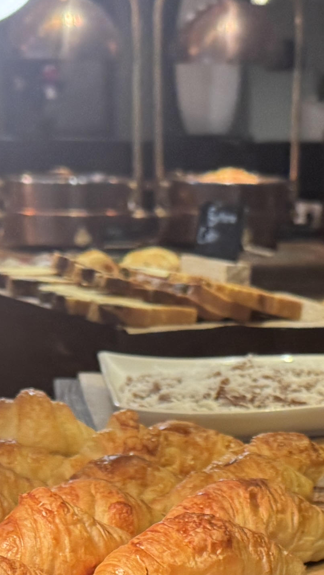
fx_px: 1588
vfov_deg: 19.1
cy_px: 728
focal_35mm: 104
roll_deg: -0.4
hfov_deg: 11.6
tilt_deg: -21.1
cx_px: 263
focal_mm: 6.76
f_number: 1.78
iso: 125
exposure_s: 1/100
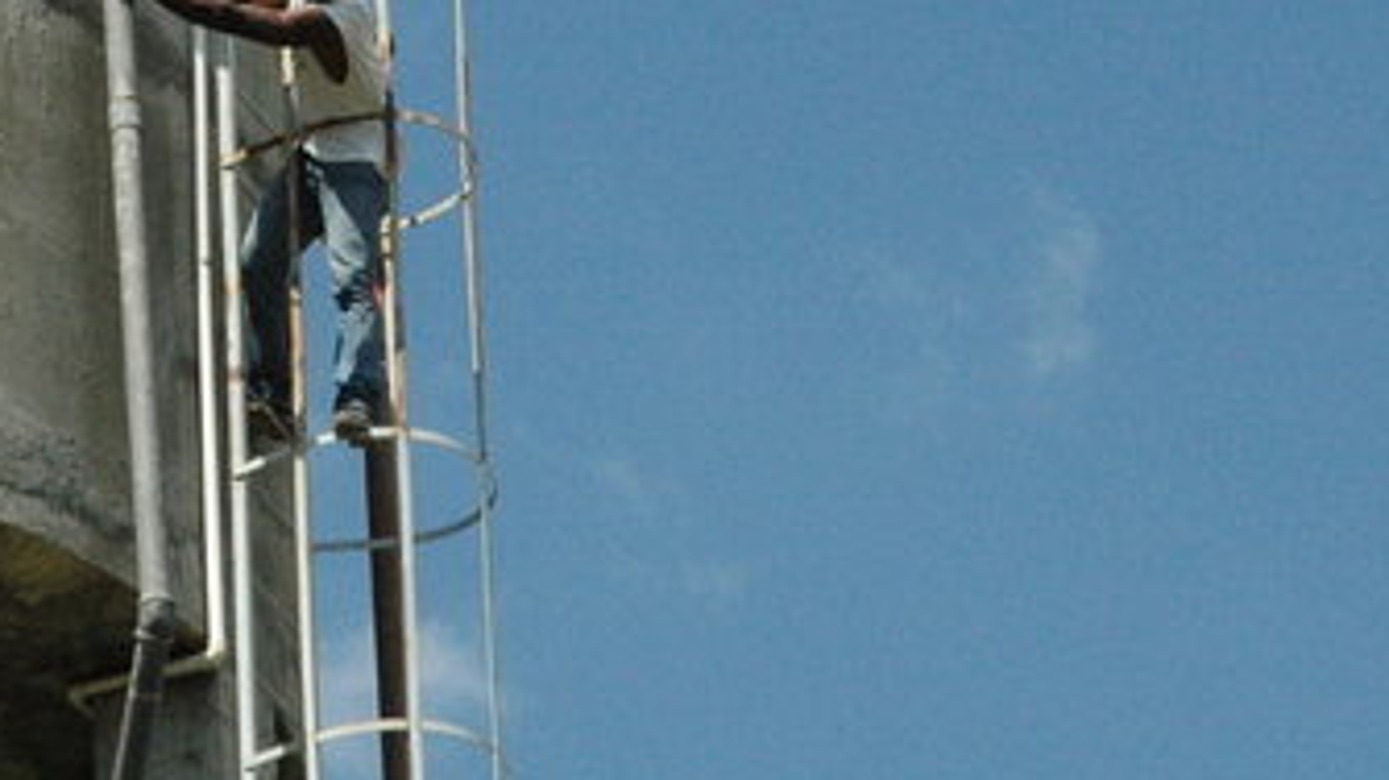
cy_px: 15
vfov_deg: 3.6
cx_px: 240
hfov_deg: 6.4
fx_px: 12368
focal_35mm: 336
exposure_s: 1/800
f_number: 14
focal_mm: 70
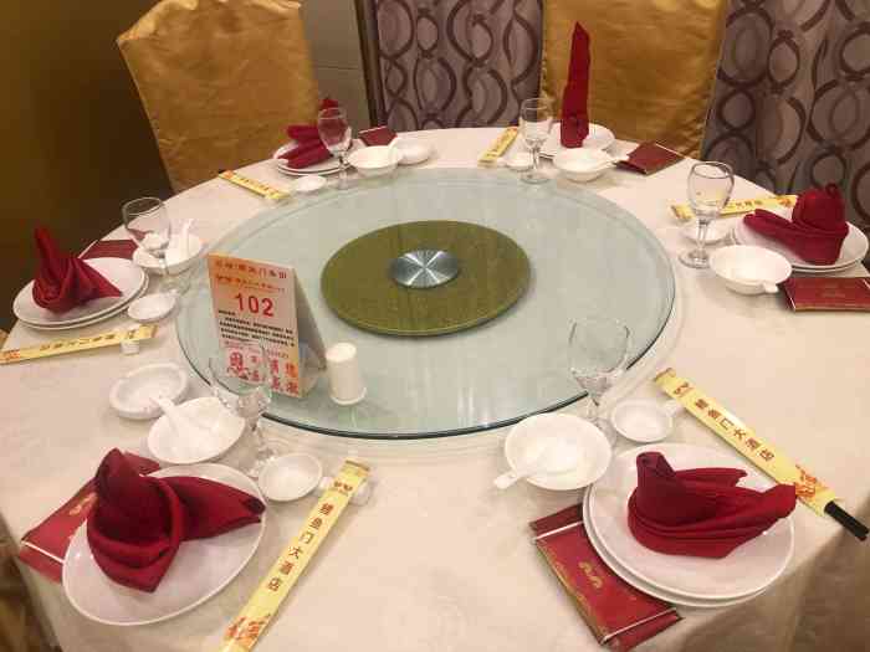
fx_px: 704
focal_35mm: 28
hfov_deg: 63.4
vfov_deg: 49.7
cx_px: 435
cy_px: 326
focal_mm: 3.99
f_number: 1.8
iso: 40
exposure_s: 1/17
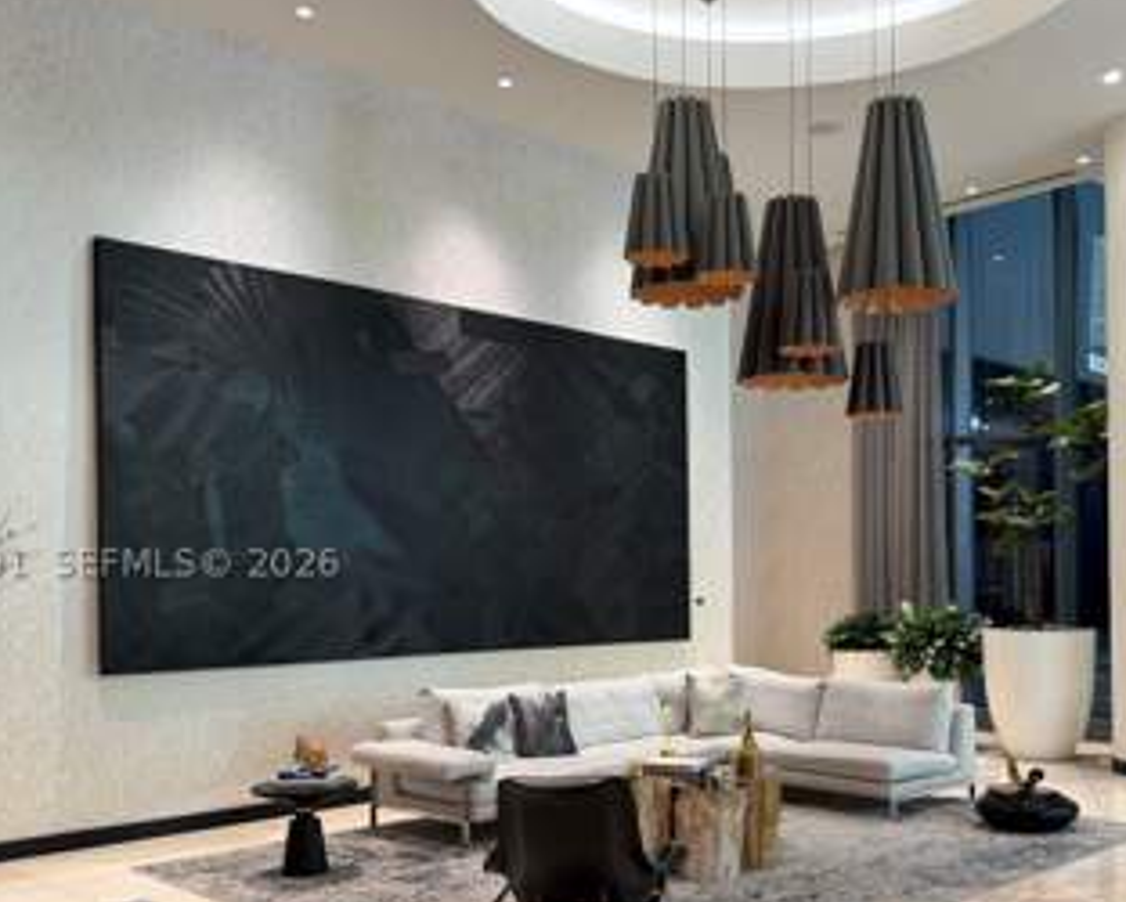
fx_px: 1200
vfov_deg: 40.9
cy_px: 563
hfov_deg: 50.0
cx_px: 671
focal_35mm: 36
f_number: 1.78
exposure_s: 1/60
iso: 200
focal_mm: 6.76
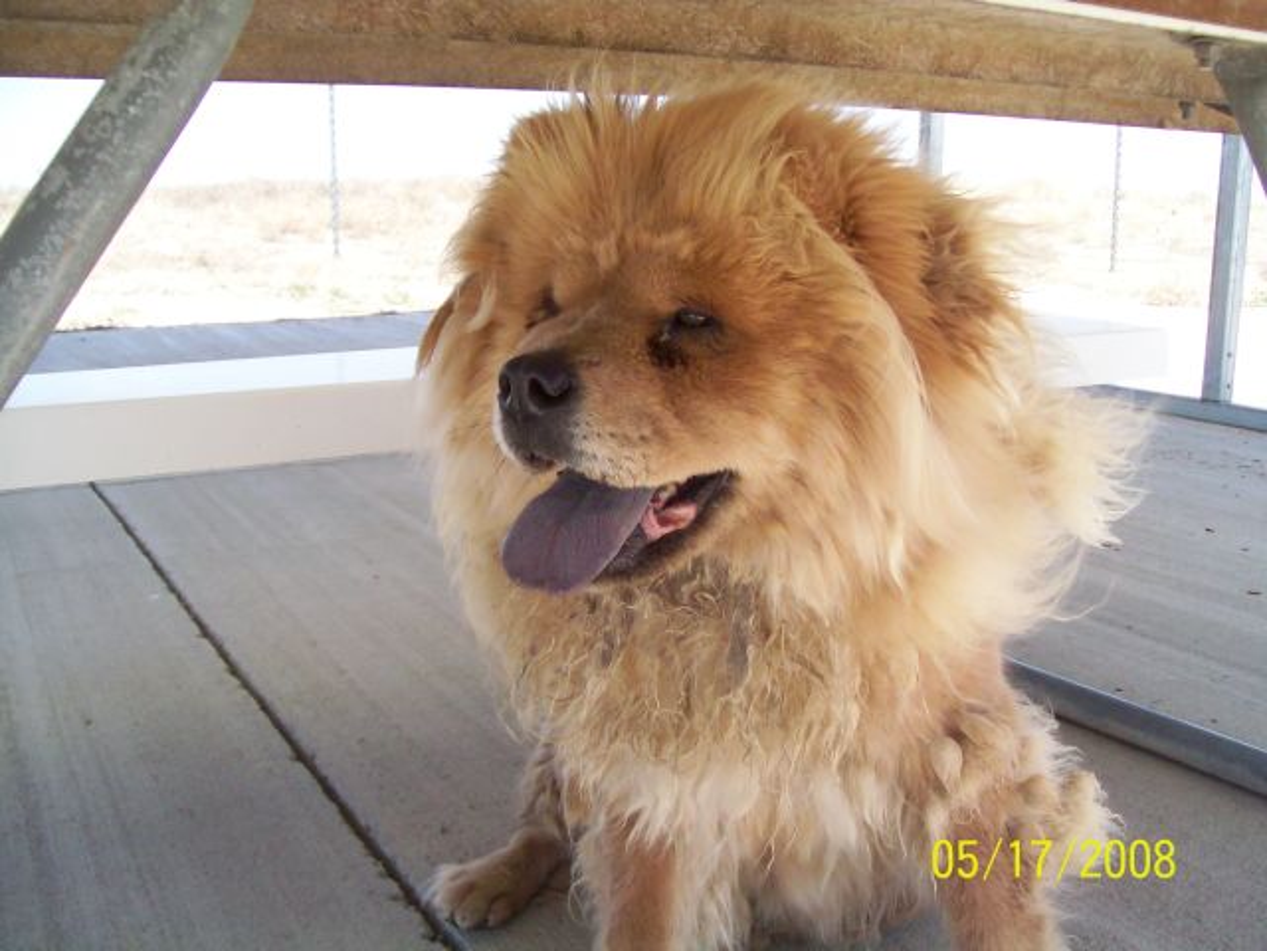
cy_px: 476
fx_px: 1318
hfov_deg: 51.4
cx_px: 634
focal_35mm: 36
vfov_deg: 39.7
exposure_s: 1/392
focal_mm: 6
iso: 80
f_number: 2.7
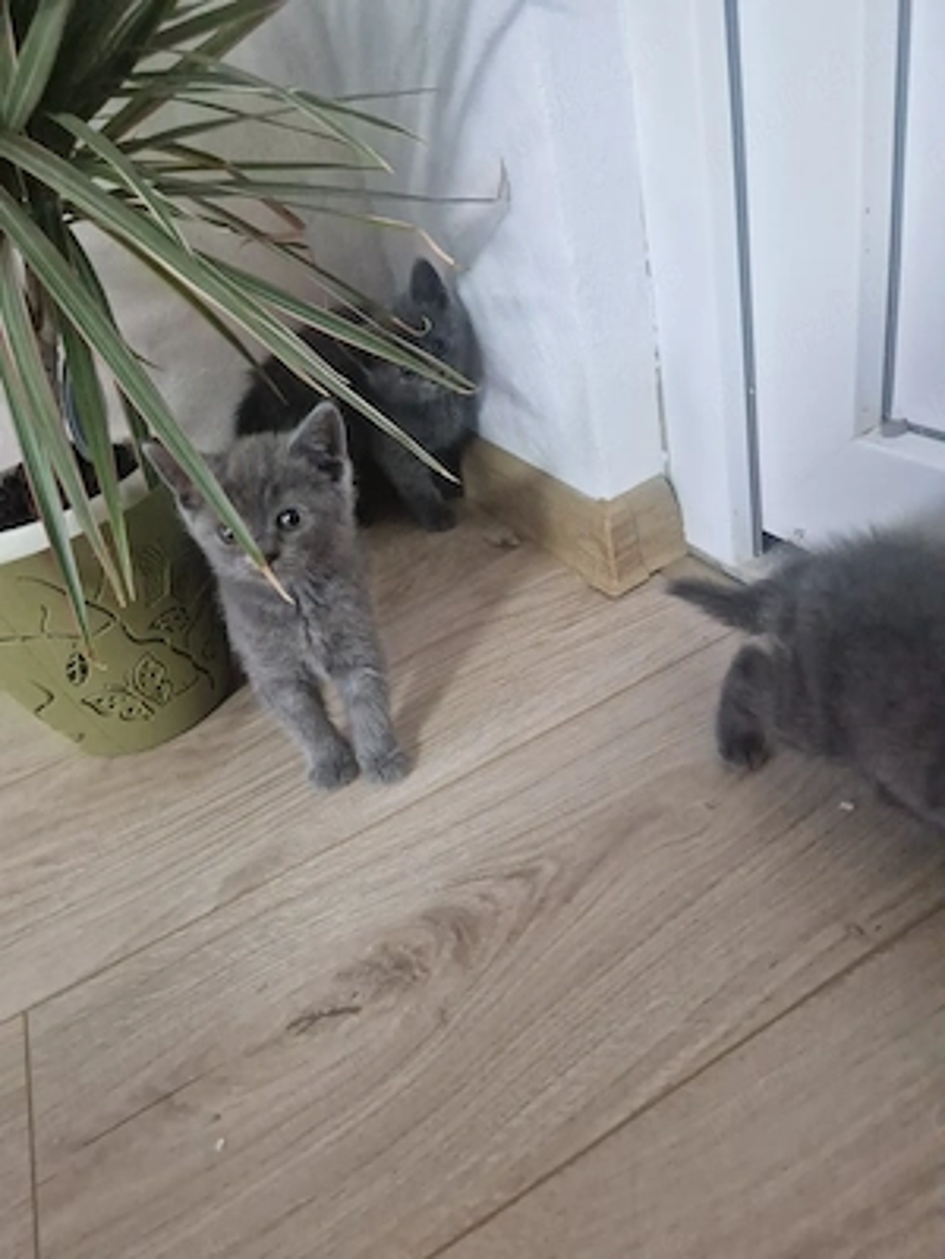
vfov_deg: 73.9
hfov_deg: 58.9
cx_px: 472
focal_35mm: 23
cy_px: 630
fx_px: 837
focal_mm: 5.4
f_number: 1.8
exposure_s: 1/100
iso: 800
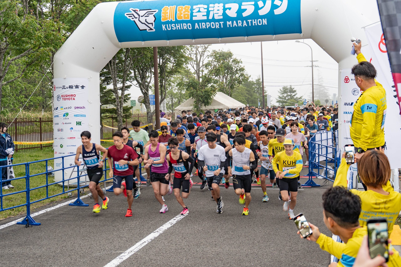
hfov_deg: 41.1
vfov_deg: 28.1
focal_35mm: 48
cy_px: 134
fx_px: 535
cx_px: 200
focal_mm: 32
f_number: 2.8
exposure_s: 1/100
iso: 100
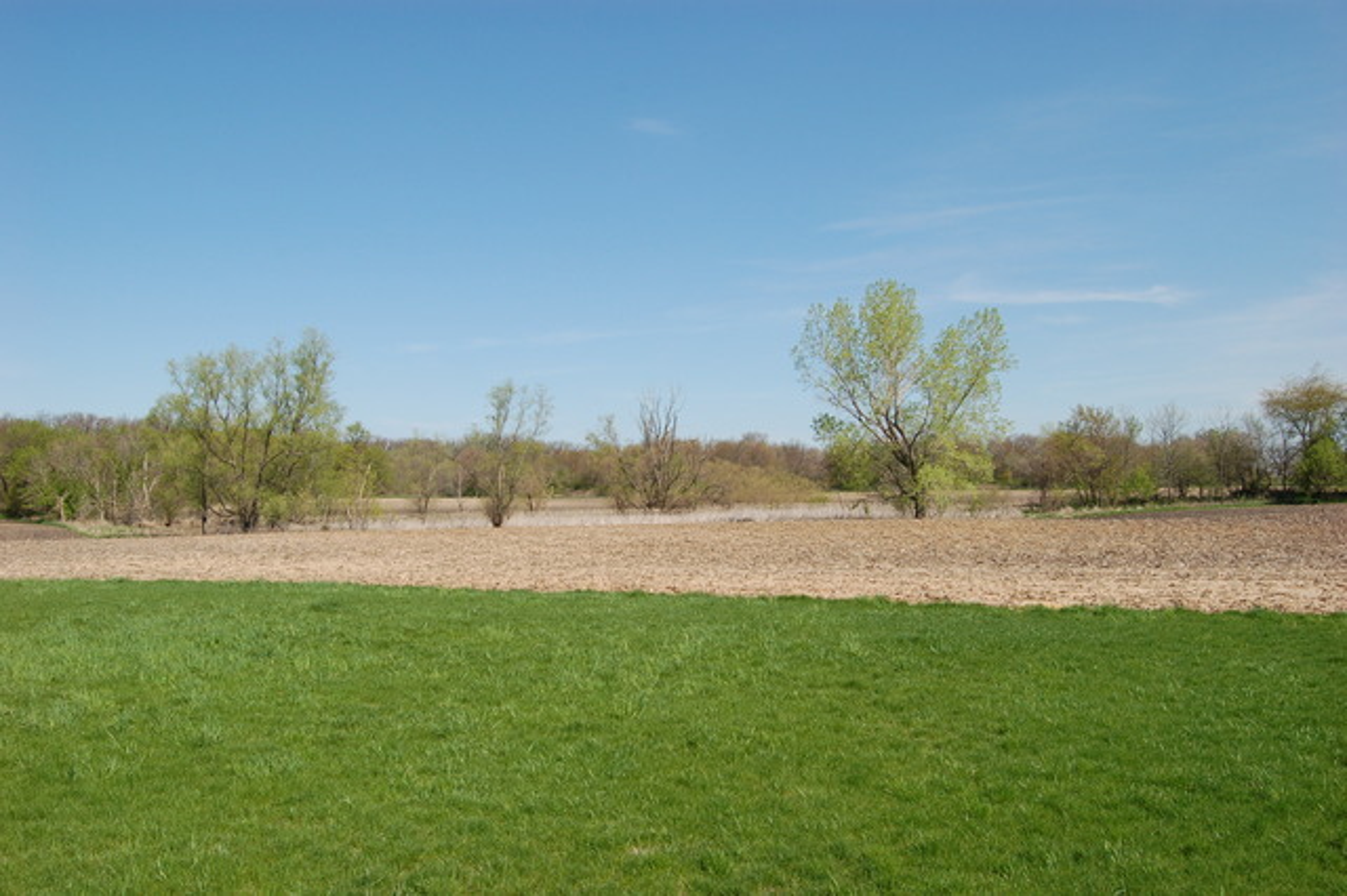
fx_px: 1234
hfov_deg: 57.2
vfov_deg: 39.9
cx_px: 674
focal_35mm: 33
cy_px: 448
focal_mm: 22
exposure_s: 1/320
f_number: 9
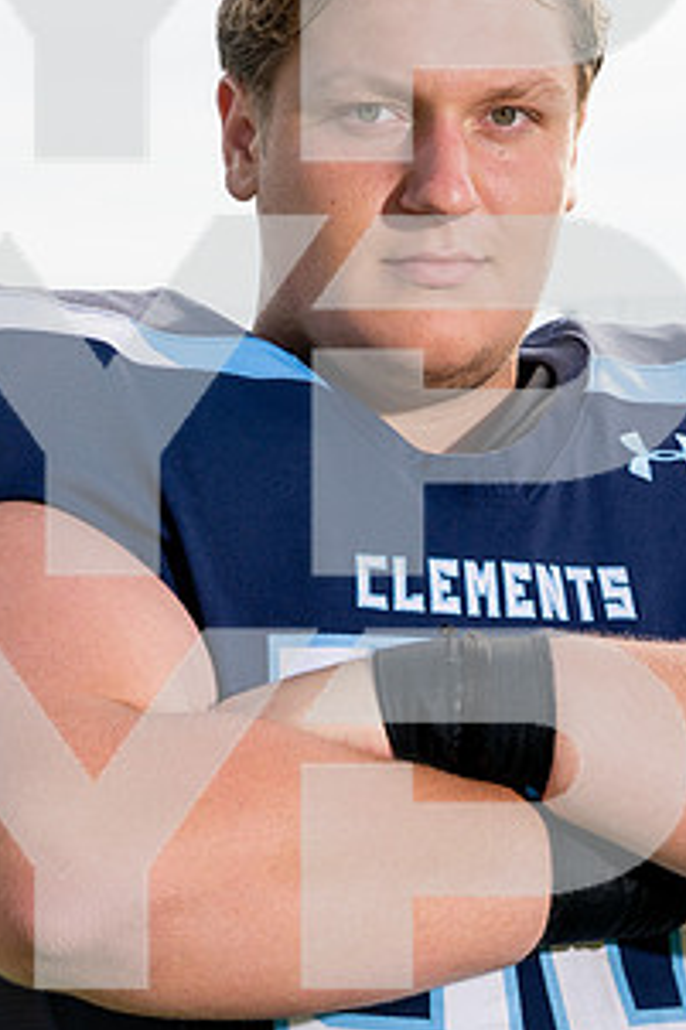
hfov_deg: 11.3
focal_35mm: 121
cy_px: 397
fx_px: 3462
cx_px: 246
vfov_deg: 16.9
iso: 100
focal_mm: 63
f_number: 8
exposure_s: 1/250
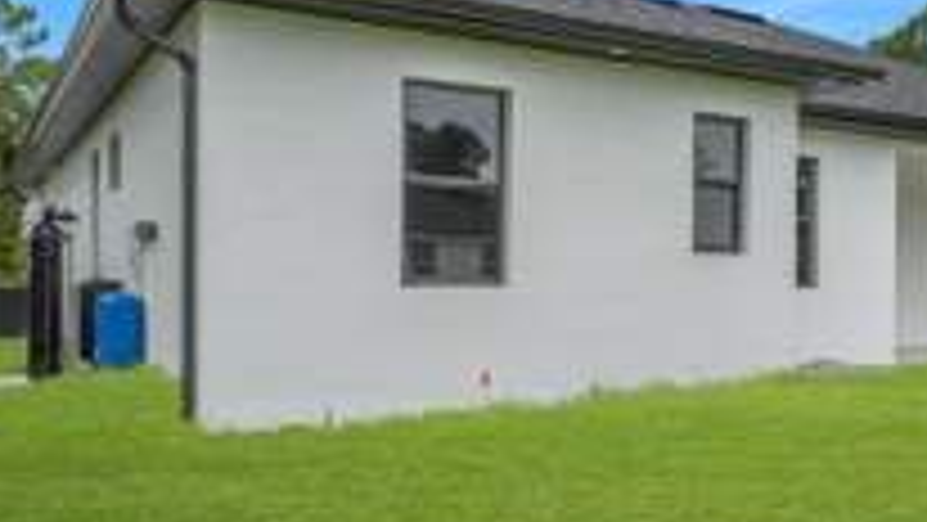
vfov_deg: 30.4
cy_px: 292
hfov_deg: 51.2
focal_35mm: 39
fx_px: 959
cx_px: 567
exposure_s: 1/400
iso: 100
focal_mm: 16
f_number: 6.3
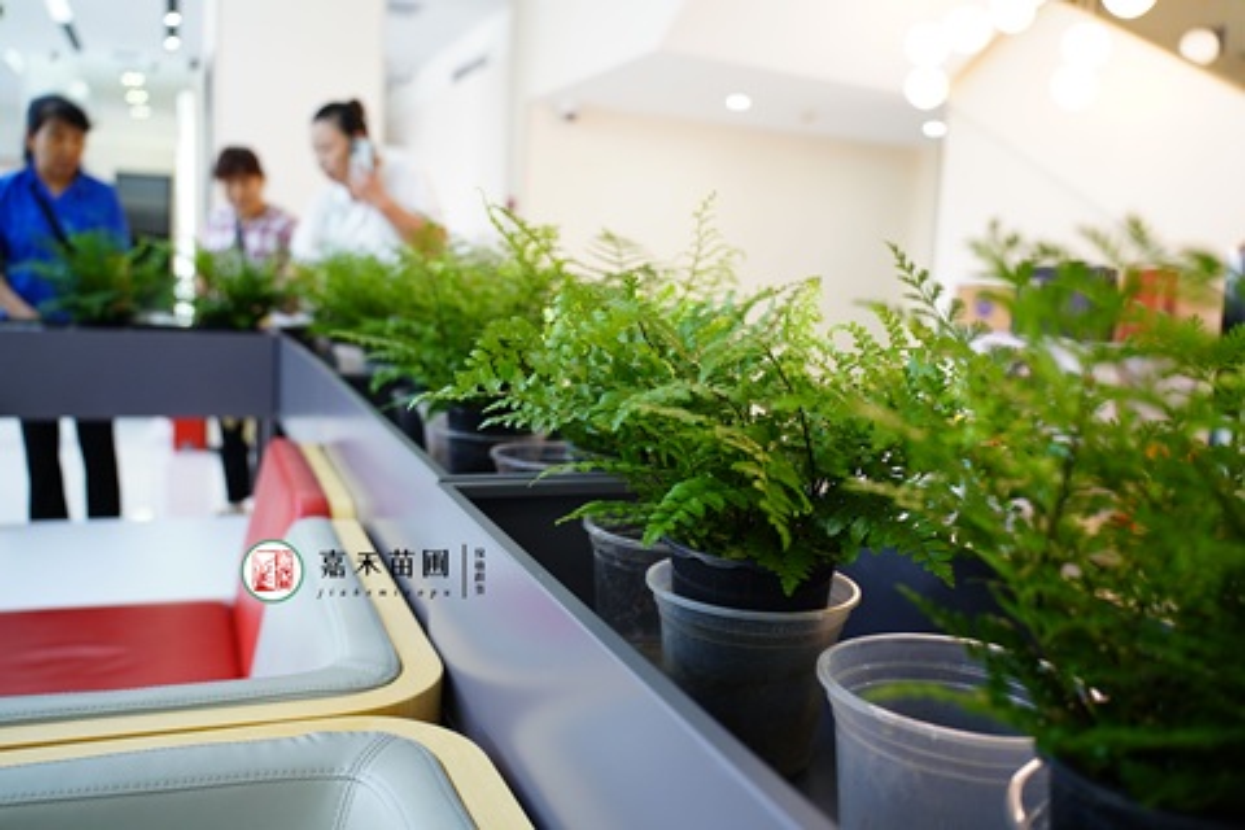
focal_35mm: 29
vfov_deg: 45.0
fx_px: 1003
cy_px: 415
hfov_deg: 63.7
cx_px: 622
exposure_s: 1/125
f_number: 2.8
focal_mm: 29
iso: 800
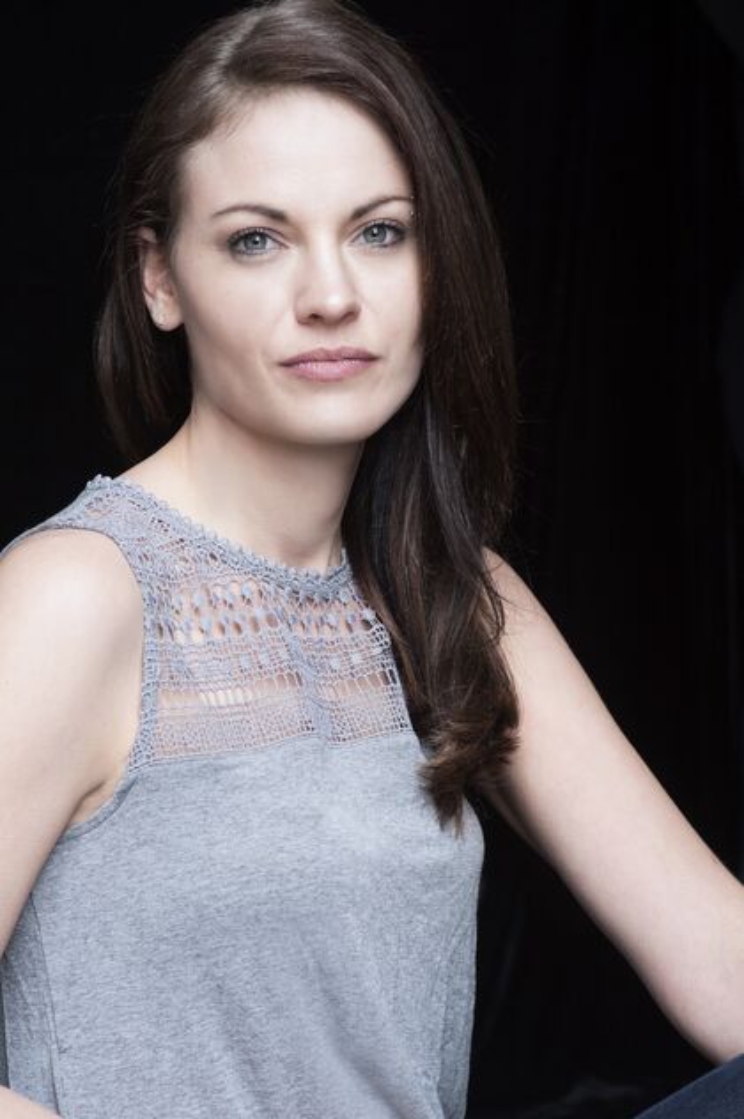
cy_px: 560
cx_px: 372
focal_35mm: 128
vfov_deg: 16.1
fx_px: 3961
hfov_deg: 10.7
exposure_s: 1/125
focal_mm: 85
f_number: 6.3
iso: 400
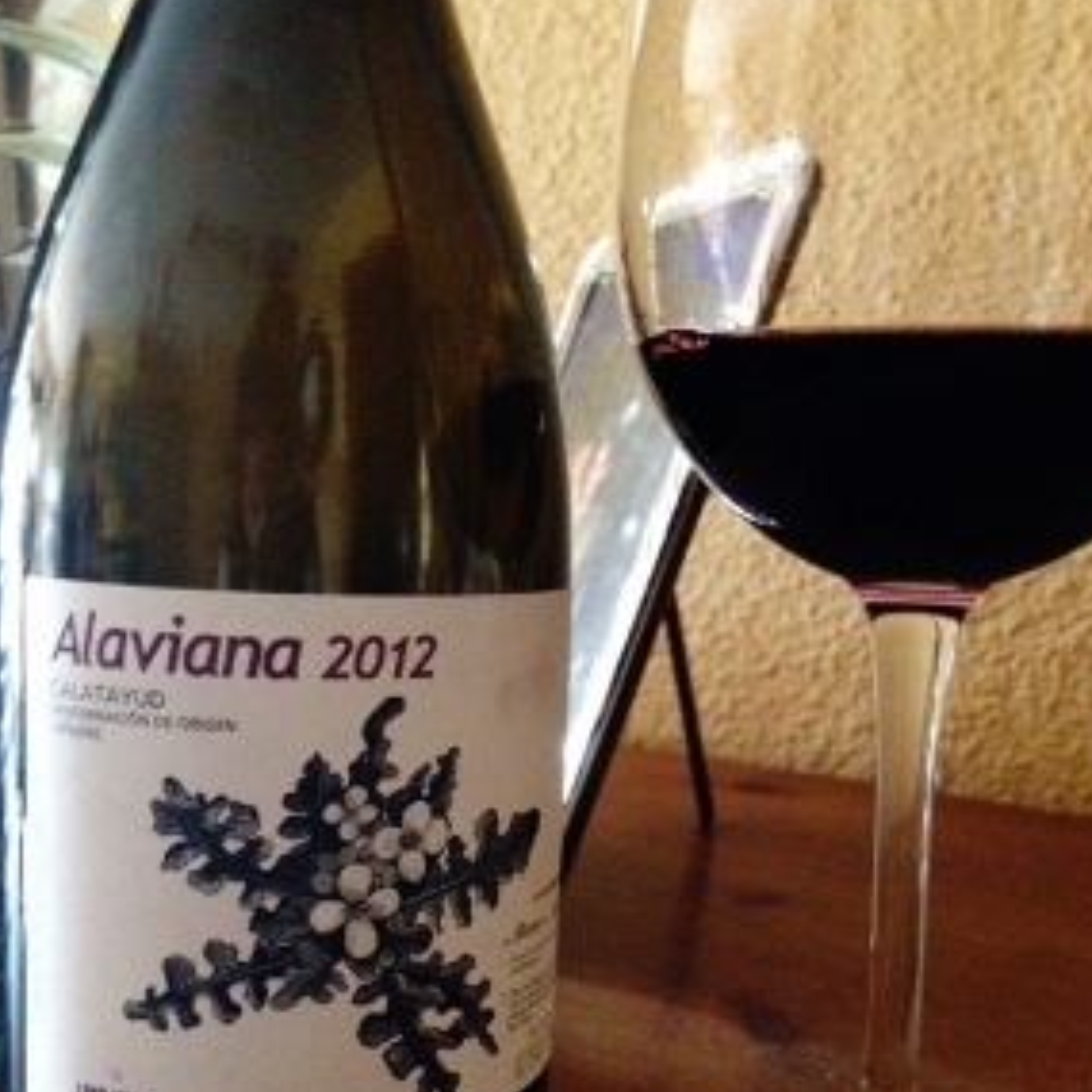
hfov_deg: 40.9
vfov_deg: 40.6
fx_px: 1463
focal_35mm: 41
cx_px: 548
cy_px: 682
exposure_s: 1/15
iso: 640
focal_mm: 4.12
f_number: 2.4
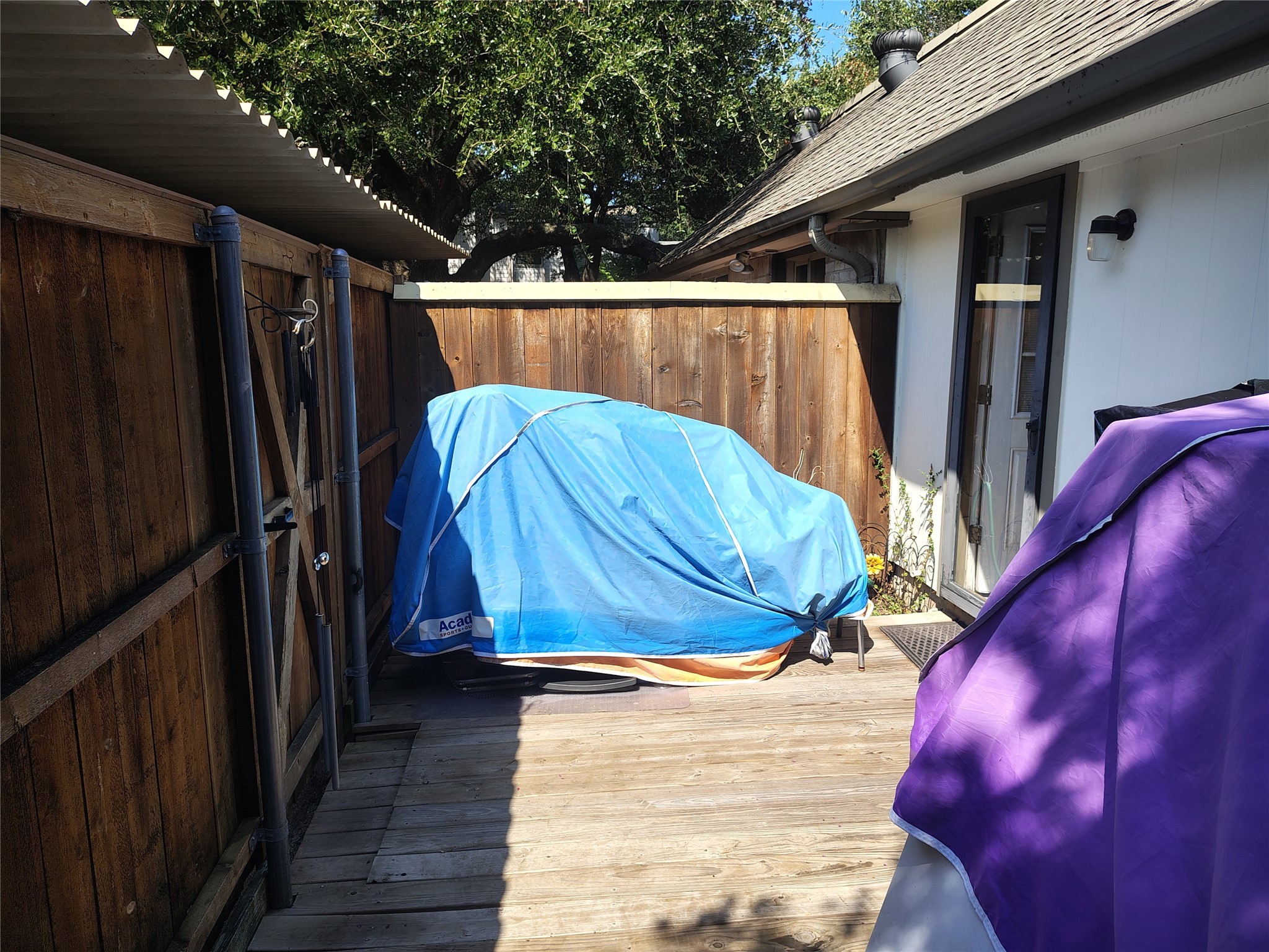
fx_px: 880
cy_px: 476
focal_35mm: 24
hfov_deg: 71.6
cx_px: 634
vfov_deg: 56.8
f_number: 1.8
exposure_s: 1/873
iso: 100
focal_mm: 5.56
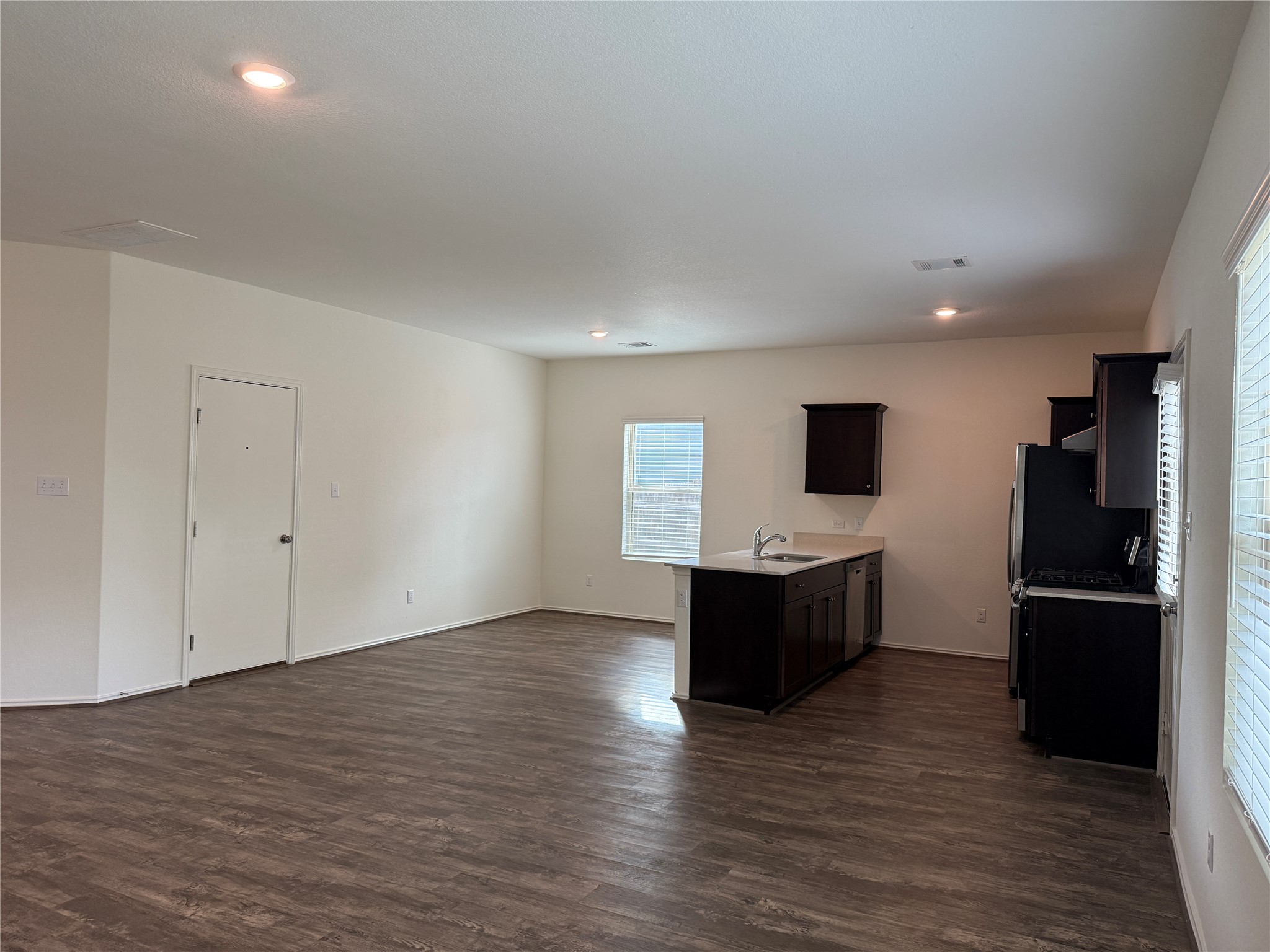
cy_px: 476
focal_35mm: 24
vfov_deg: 56.8
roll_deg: -1.0
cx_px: 635
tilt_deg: +0.9
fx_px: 881
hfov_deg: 71.6
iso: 200
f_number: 1.78
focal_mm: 6.76
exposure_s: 1/120
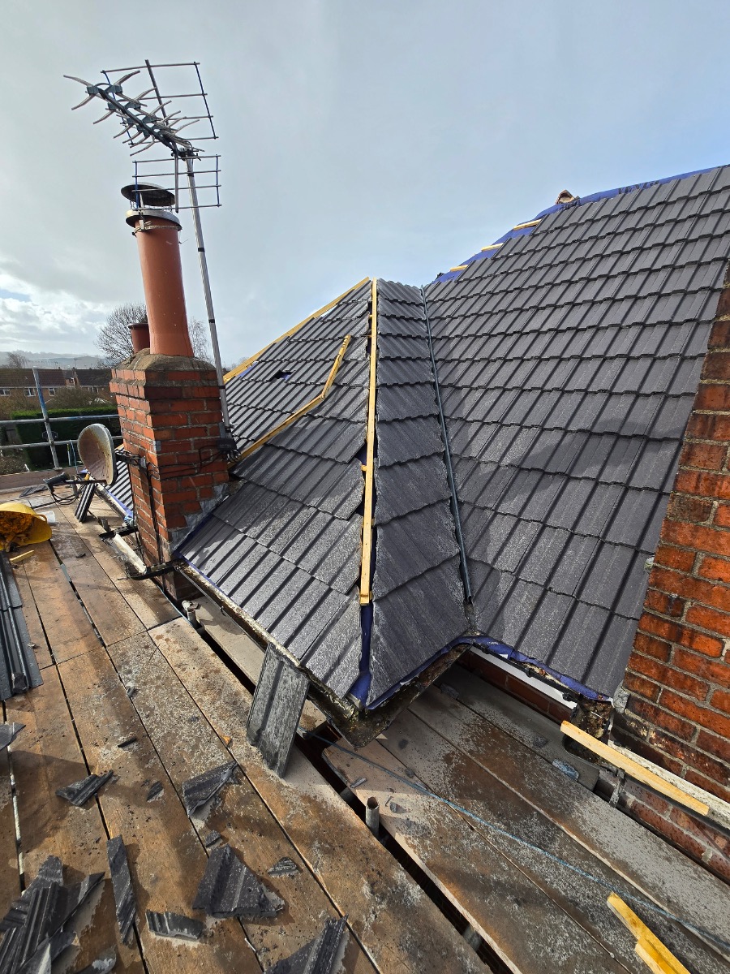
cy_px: 487
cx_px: 365
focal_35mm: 13
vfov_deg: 106.2
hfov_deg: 89.9
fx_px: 366
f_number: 2.2
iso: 50
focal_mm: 2.2
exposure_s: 1/560
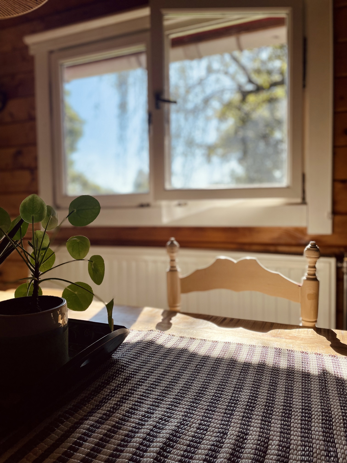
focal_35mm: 26
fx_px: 348
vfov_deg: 67.3
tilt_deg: -2.5
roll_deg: -0.4
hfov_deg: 53.1
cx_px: 174
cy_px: 232
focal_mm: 4.2
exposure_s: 1/1289
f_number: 1.6
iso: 50
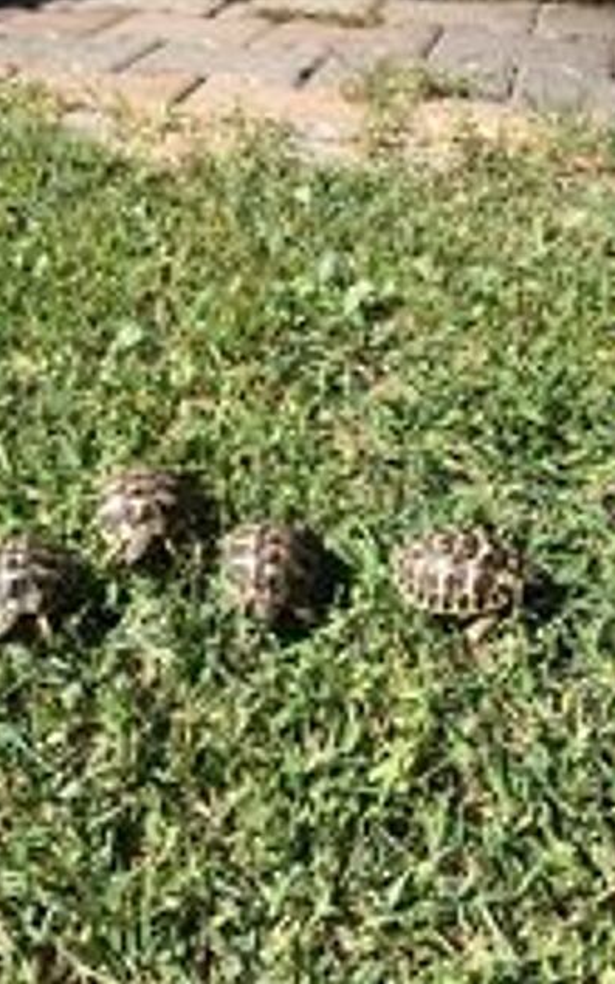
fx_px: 831
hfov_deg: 40.5
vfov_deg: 61.2
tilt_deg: -45.1
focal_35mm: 31
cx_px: 265
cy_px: 490
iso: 32
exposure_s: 1/1244
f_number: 2.2
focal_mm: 4.15
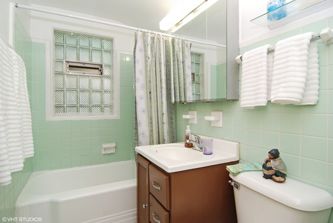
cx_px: 166
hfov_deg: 89.9
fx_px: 167
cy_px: 112
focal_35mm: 18
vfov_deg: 67.5
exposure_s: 1/15
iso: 100
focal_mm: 12
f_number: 6.3
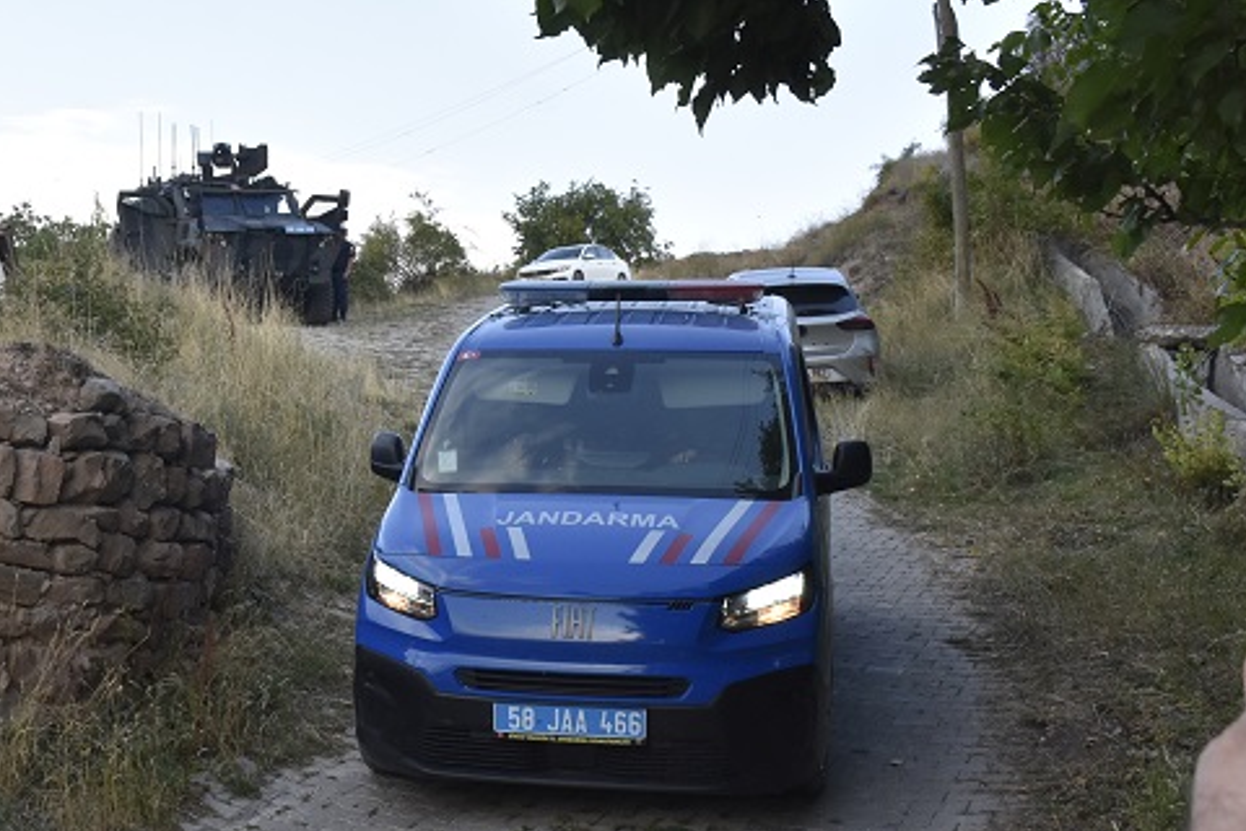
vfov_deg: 24.6
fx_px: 1903
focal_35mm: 55
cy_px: 479
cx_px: 273
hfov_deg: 35.2
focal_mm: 22
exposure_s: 1/320
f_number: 8
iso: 800
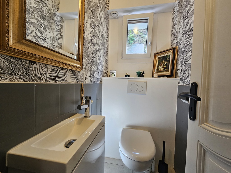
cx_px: 116
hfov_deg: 106.2
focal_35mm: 13
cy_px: 86
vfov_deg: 89.9
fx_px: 87
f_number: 2.2
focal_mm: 2.2
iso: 125
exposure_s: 1/70.8
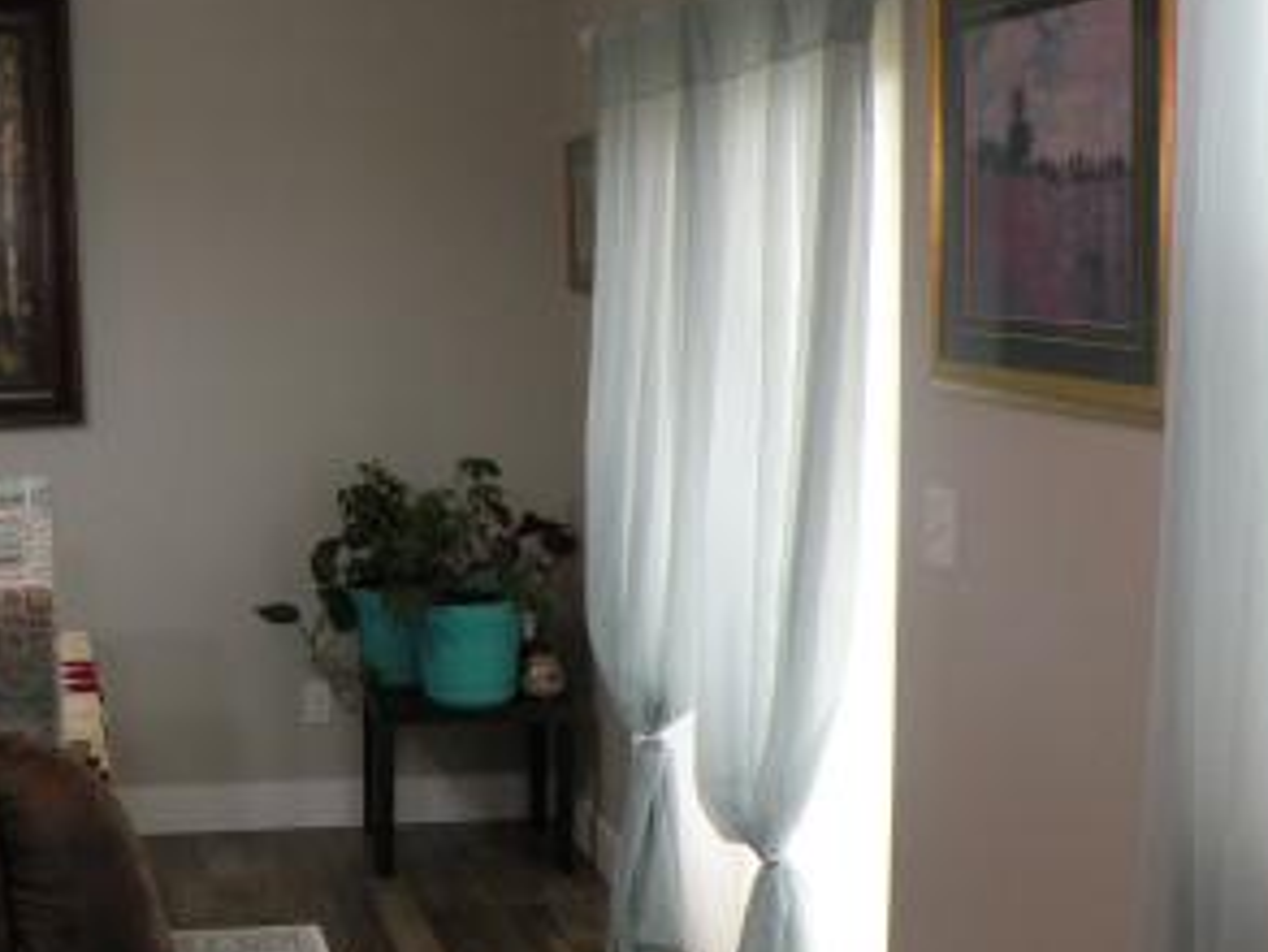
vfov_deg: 24.8
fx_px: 2162
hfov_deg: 32.2
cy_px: 524
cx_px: 364
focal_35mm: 59
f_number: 2.8
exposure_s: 1/60
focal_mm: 4.7
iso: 181
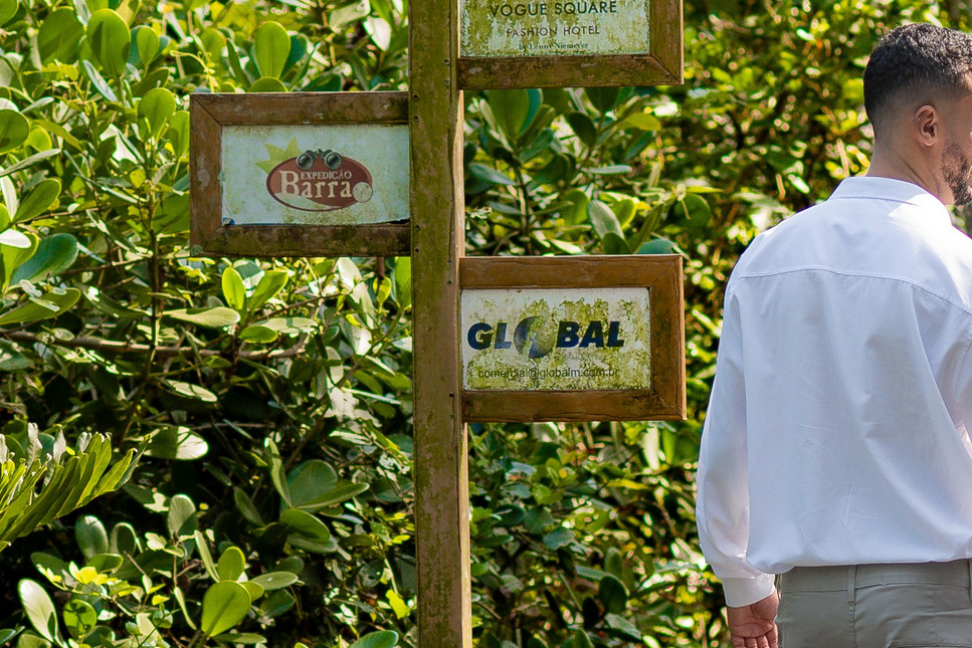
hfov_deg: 5.9
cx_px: 1082
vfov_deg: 4.0
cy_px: 479
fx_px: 9397
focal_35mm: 348
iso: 160
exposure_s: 1/400
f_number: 3.2
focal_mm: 85
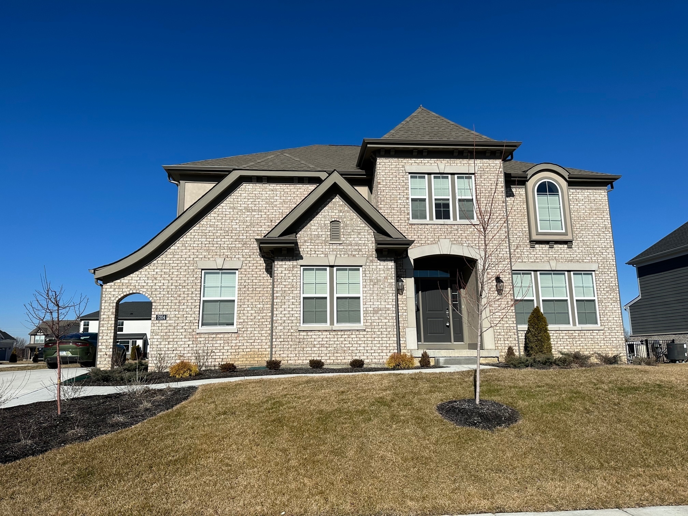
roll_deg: +0.9
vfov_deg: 56.8
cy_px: 258
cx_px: 344
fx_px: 477
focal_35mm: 24
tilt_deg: +10.0
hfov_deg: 71.6
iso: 80
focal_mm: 6.86
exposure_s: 1/10753
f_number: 1.78
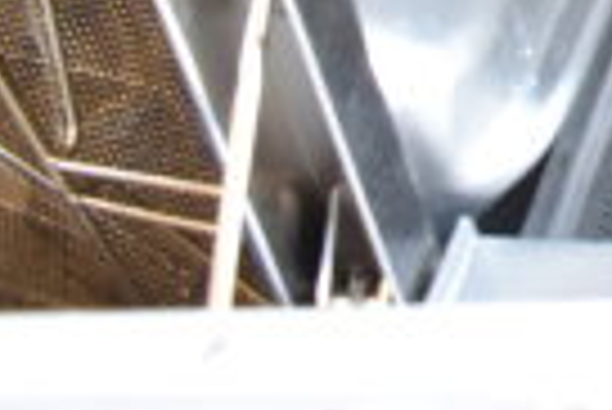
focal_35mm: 121
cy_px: -439
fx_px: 2059
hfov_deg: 13.7
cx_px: 1323
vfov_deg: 10.4
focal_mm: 18
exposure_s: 1/30
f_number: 3.5
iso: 1250
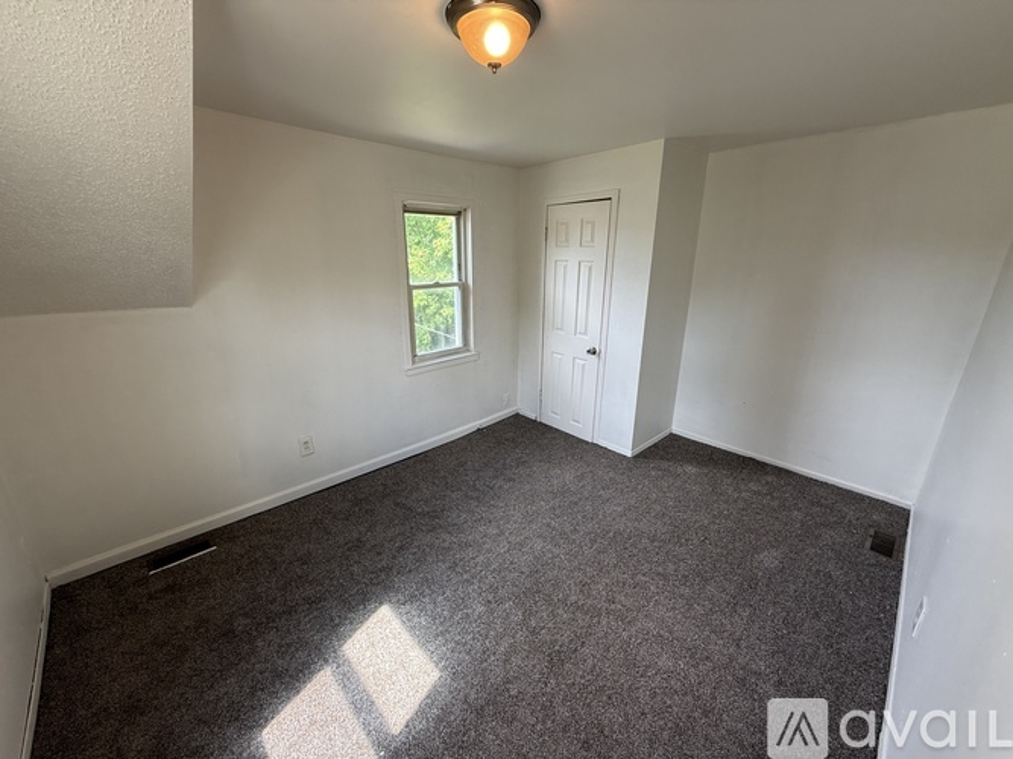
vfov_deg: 85.7
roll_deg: +0.0
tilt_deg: -18.0
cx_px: 506
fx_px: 410
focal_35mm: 14
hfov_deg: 102.1
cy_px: 380
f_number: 2.2
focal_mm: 2.22
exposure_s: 1/120
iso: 80
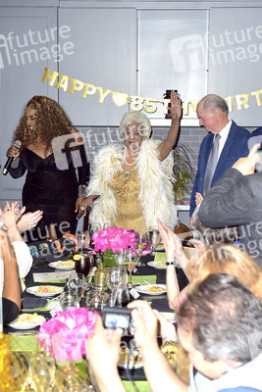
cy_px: 196
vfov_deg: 28.8
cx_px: 131
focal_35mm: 70
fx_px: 763
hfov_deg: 19.5
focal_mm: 70
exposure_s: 1/250
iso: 400
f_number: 6.3
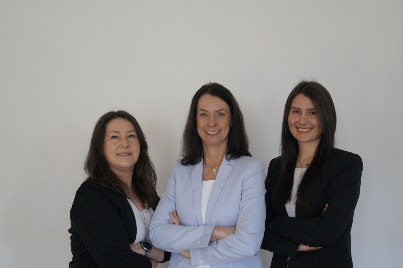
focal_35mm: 42
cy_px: 134
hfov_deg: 46.4
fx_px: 470
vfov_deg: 31.9
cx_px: 202
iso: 2000
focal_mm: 28
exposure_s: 1/160
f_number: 4.5
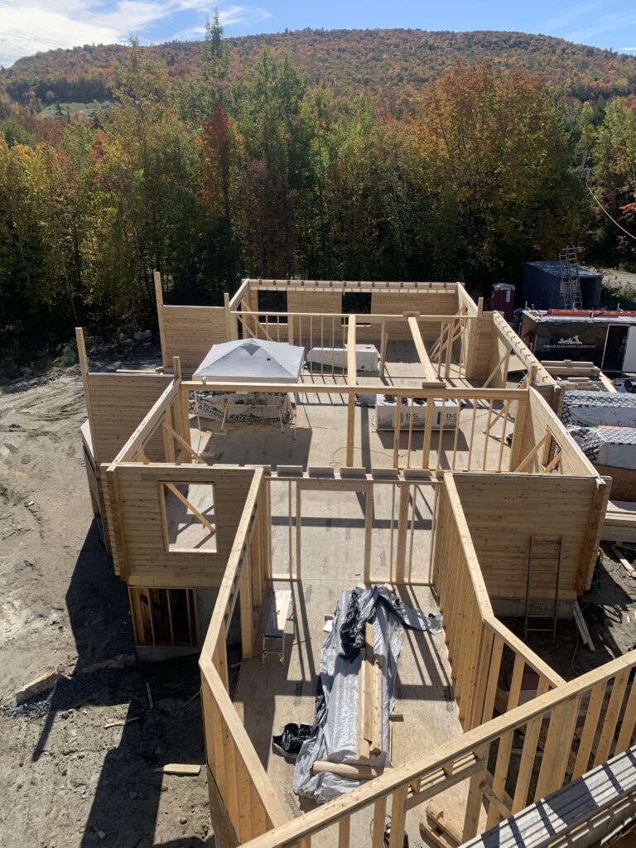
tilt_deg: -21.5
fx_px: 637
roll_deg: -0.2
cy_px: 424
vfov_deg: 67.3
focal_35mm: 26
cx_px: 318
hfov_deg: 53.1
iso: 25
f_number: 1.8
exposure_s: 1/2994
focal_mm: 4.25
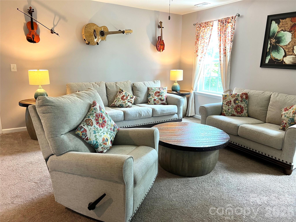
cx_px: 148
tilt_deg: -13.2
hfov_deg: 67.3
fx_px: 222
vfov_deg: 53.1
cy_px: 111
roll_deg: -1.1
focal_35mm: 26
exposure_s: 1/60
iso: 100
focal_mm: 5.7
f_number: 1.5
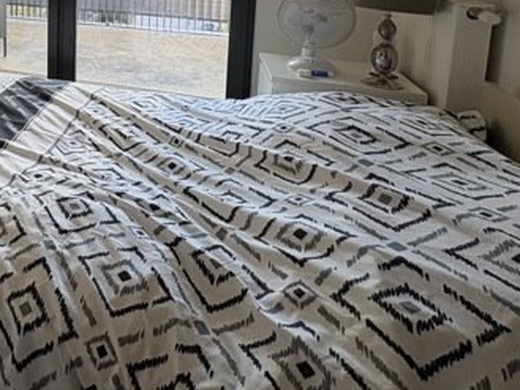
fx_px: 511
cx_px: -70
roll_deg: +0.8
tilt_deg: -7.1
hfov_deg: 41.3
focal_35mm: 34
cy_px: -27
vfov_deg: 36.2
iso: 64
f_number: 2.2
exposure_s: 1/99
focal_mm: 2.22
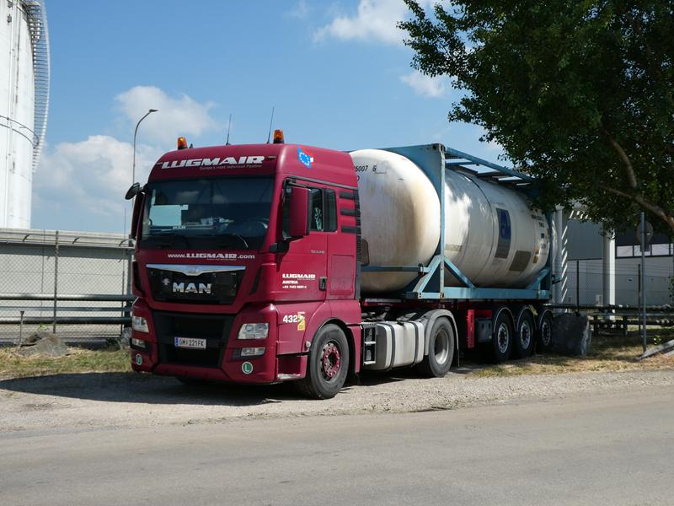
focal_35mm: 44
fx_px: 857
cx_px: 337
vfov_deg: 32.9
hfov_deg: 42.9
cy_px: 253
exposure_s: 1/800
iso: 80
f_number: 3.9
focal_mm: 7.8
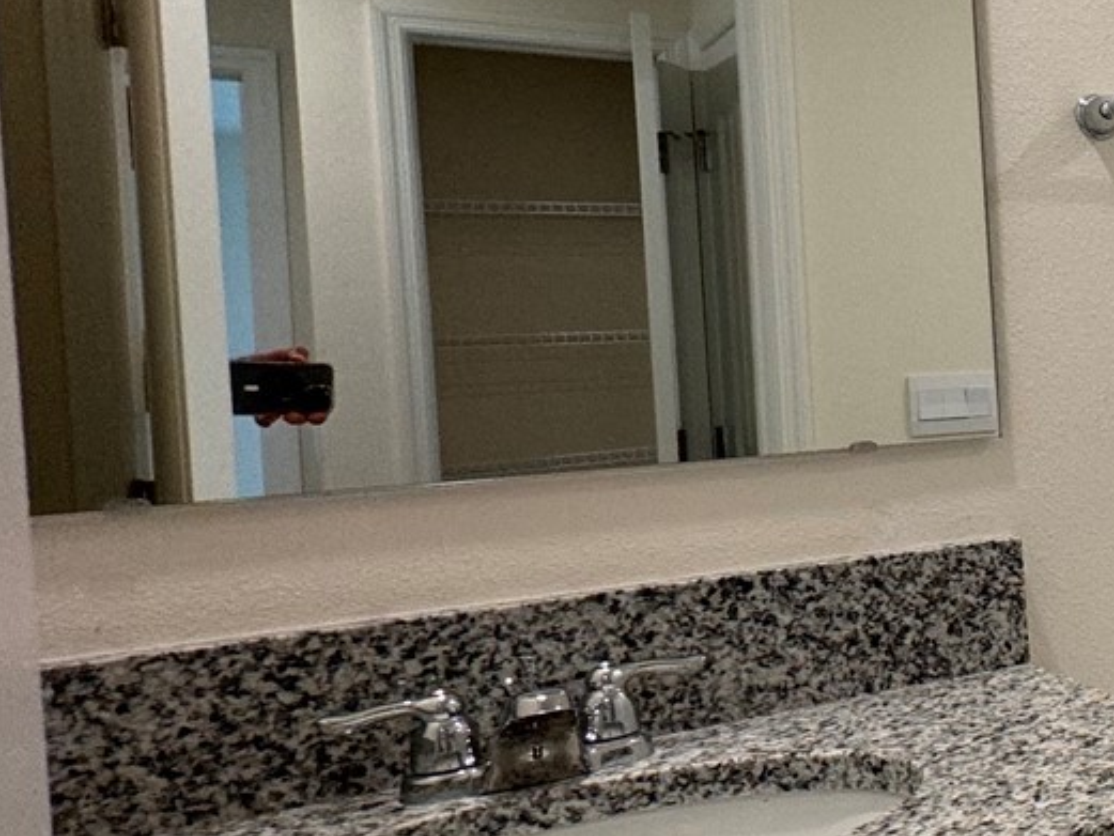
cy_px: 378
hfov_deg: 29.3
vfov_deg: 33.6
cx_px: 1625
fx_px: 1384
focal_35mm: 43
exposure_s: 1/120
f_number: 2.2
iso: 125
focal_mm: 2.22
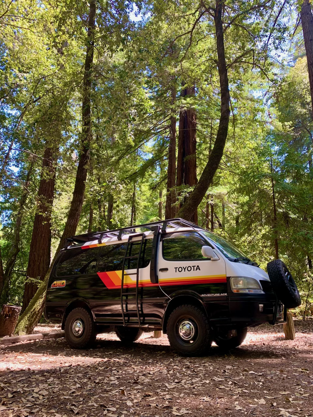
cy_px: 208
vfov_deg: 67.3
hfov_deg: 53.1
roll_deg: -3.7
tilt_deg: +16.4
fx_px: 313
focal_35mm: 26
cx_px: 156
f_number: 1.8
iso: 50
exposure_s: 1/122
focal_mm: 4.25
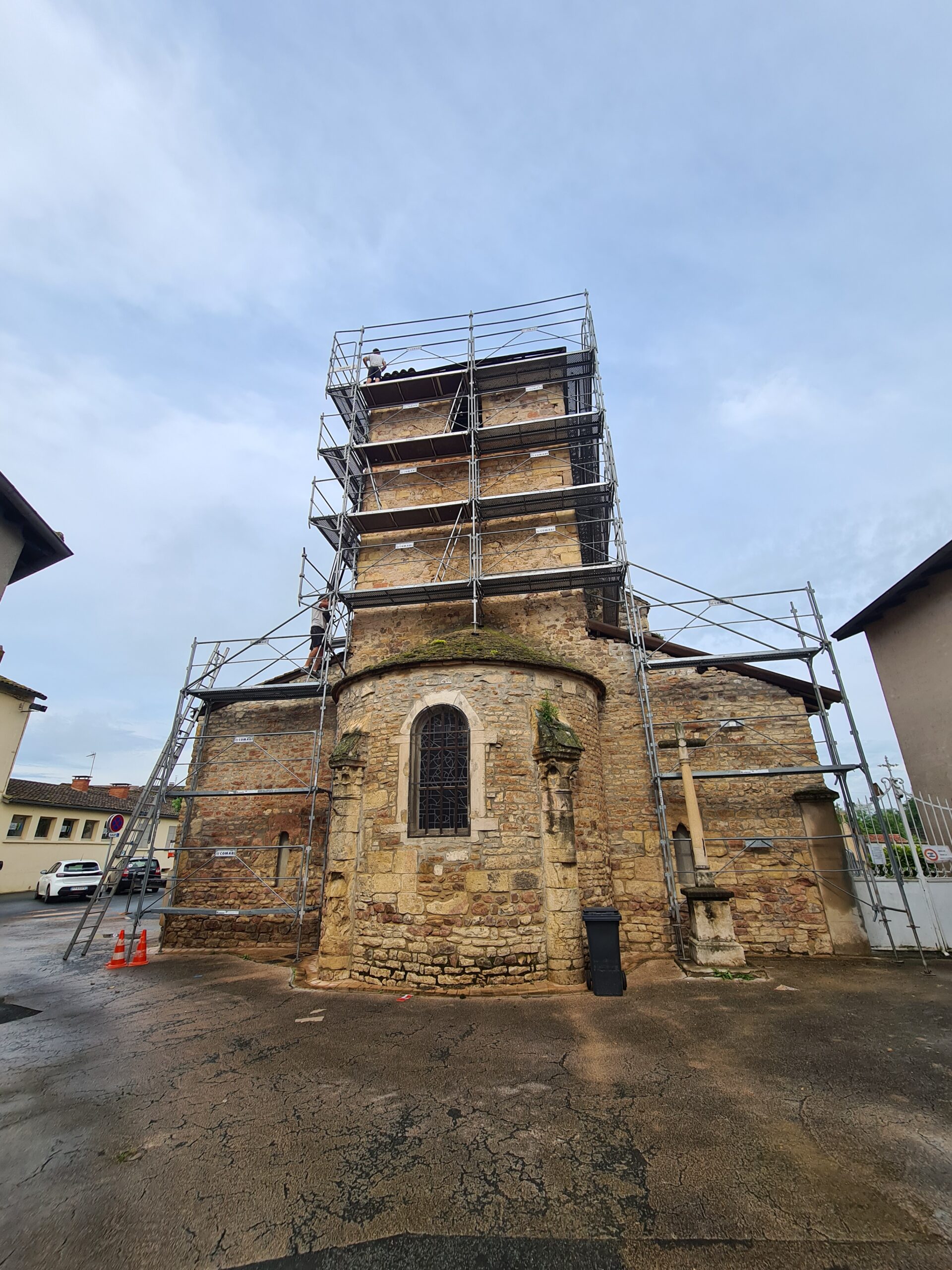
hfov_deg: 89.9
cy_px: 635
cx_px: 476
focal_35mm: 13
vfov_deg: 106.2
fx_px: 477
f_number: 2.2
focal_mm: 2.2
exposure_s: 1/1248
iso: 50
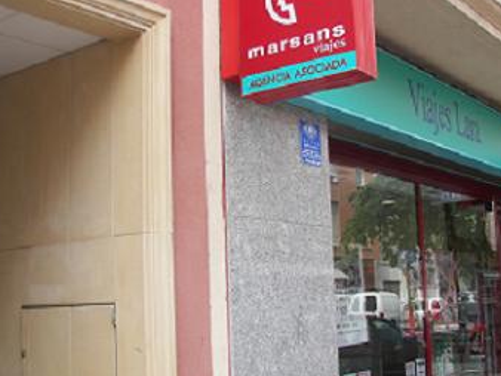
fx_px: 739
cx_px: 284
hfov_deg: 37.4
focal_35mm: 51
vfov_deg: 28.6
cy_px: 184
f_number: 2.8
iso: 50
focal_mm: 6
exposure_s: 1/160
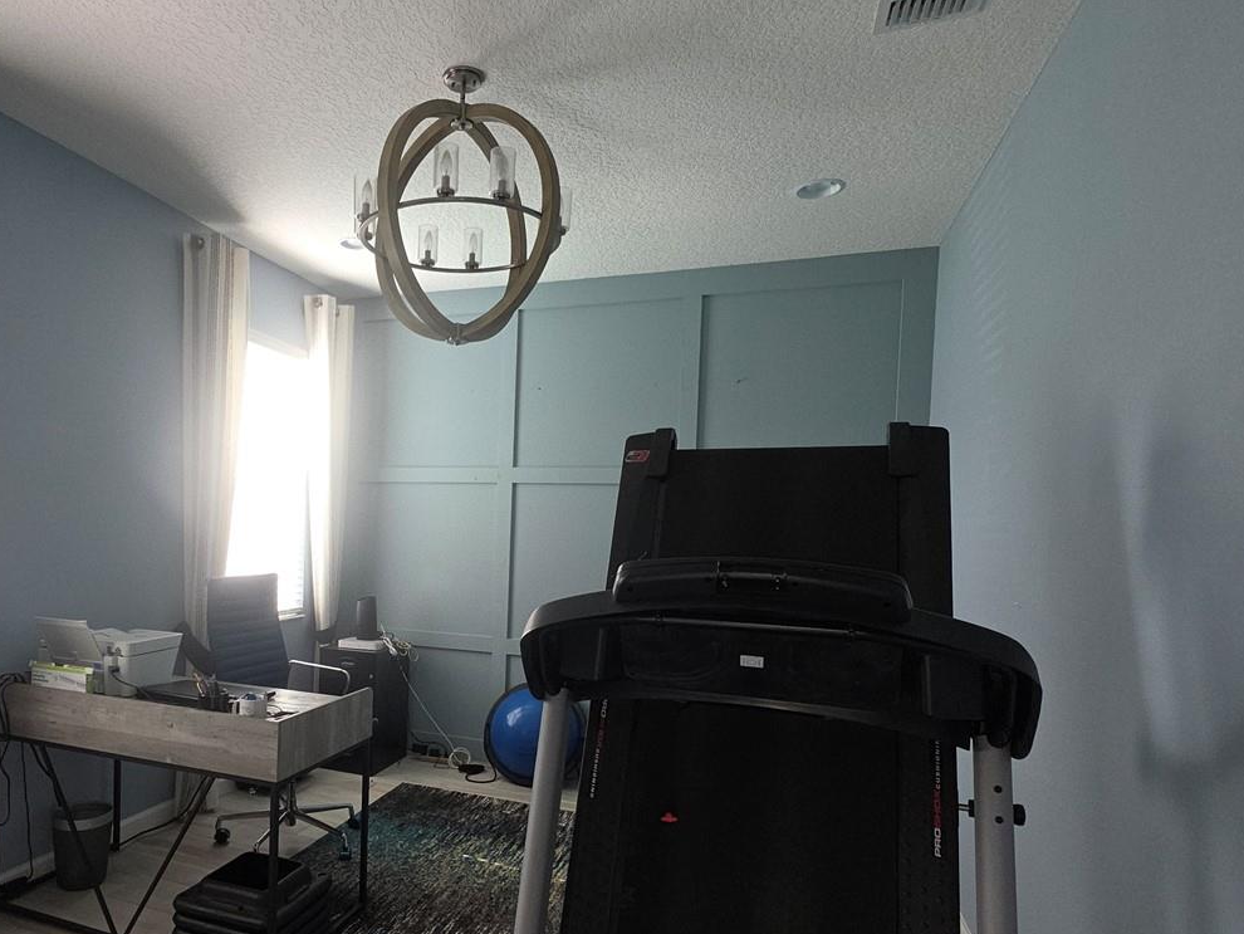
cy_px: 551
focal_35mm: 21
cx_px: 449
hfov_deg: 77.2
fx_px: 755
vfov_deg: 63.0
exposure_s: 1/60
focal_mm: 2.2
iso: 64
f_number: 1.9
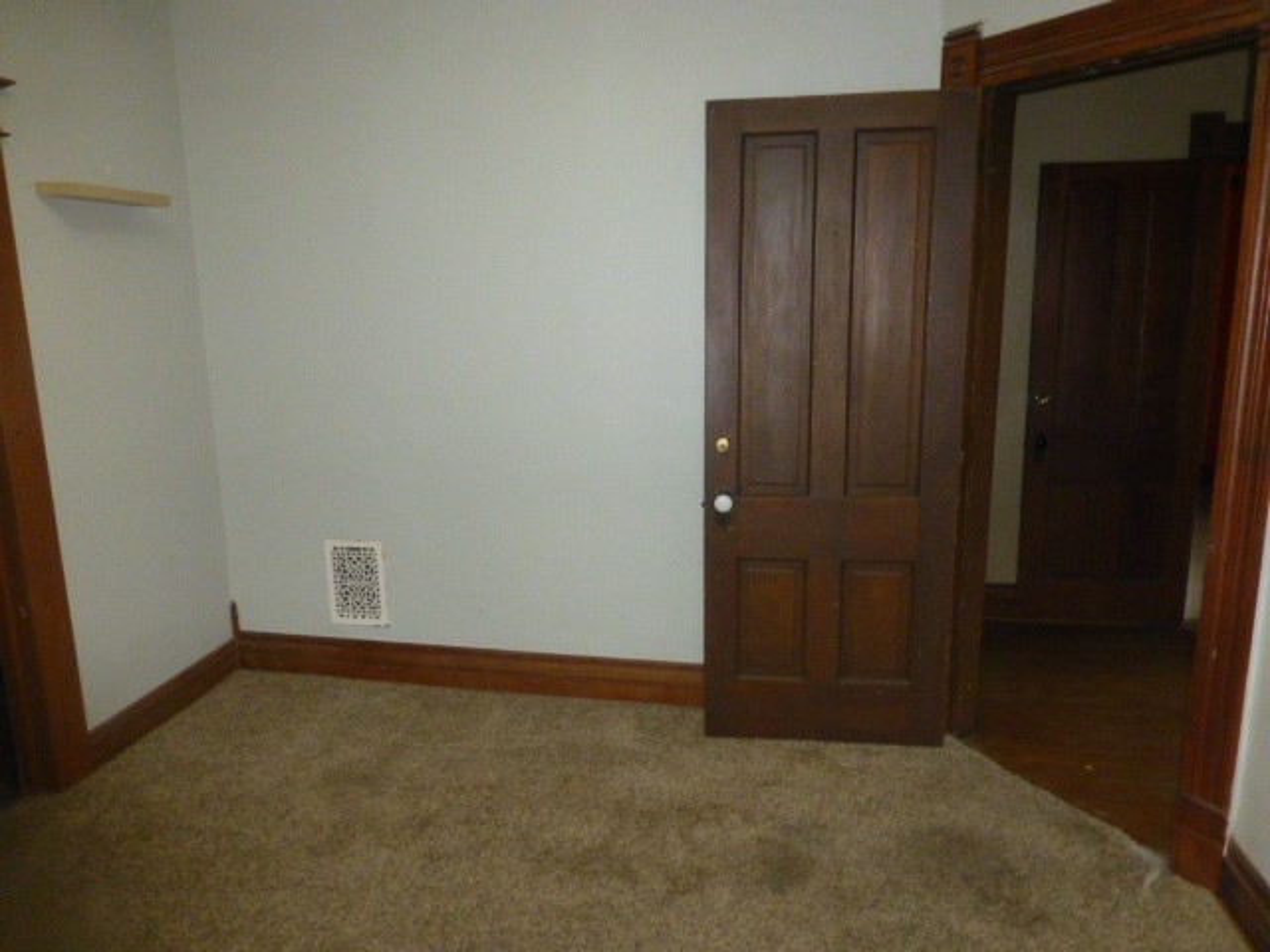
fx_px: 881
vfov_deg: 56.8
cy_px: 476
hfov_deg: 71.6
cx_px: 635
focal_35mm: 24
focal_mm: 4.3
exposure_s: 1/60
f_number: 3.3
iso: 800
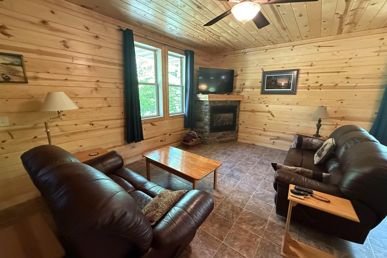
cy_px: 125
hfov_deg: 100.4
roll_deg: -0.9
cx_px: 198
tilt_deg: -11.8
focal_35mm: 15
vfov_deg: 77.3
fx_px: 161
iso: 640
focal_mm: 2.22
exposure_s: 1/60
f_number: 2.2
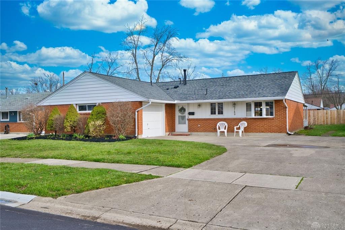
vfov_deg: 38.8
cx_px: 172
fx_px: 326
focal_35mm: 34
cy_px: 115
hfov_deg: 55.8
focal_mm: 34
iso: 100
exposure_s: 1/125
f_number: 9
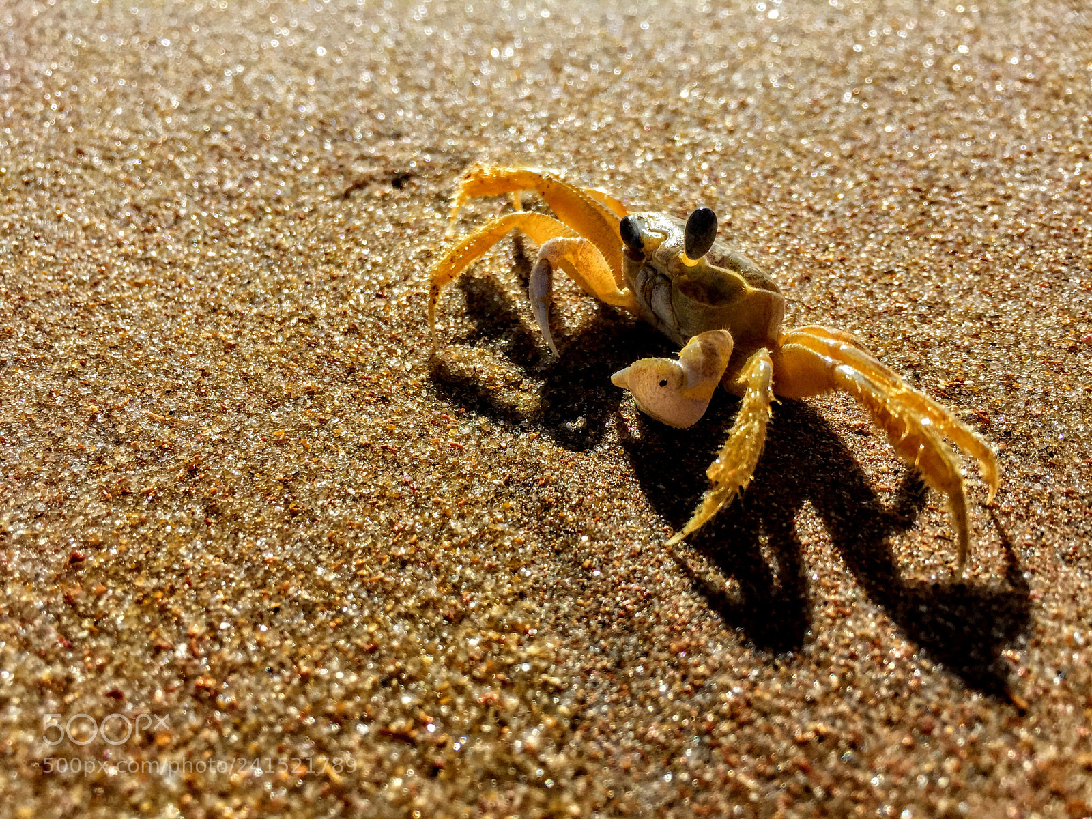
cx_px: 546
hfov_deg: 61.7
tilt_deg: -32.6
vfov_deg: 48.2
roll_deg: +1.8
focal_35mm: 29
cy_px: 410
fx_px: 915
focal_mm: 4.15
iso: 32
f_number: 2.2
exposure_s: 1/2639
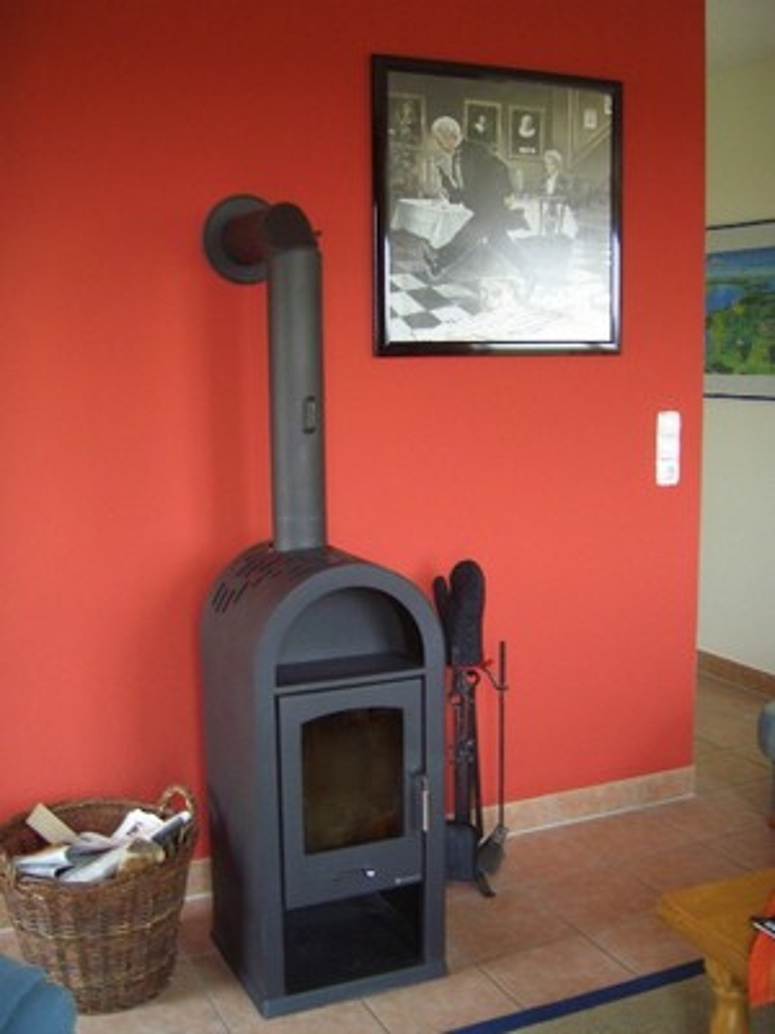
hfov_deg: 36.8
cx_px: 388
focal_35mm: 39
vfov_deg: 47.9
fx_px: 1164
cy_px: 517
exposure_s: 1/25
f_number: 2.8
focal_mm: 8
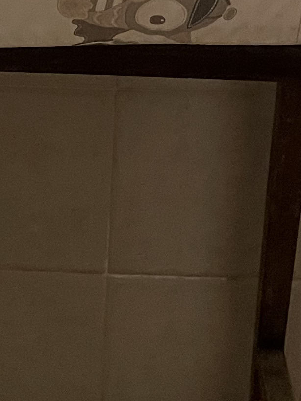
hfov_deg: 11.5
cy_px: -45
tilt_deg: -20.0
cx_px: 12
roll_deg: -1.2
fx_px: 1484
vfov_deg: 15.0
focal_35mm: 128
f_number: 1.6
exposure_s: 1/50
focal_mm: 4.2
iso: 320
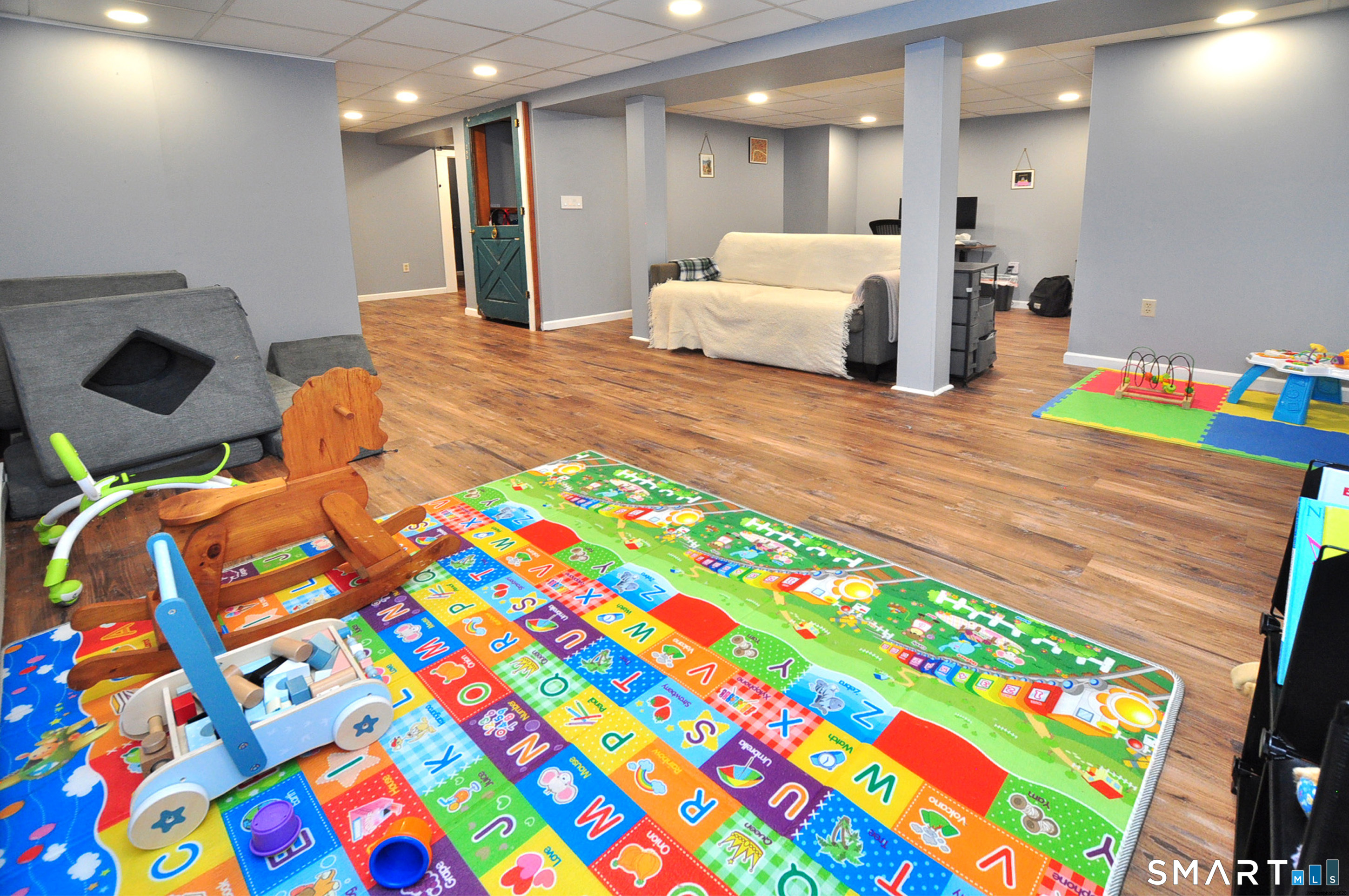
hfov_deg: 100.5
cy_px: 448
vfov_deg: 77.2
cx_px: 674
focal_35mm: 15
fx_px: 561
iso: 1000
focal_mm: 10
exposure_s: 1/40
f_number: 5
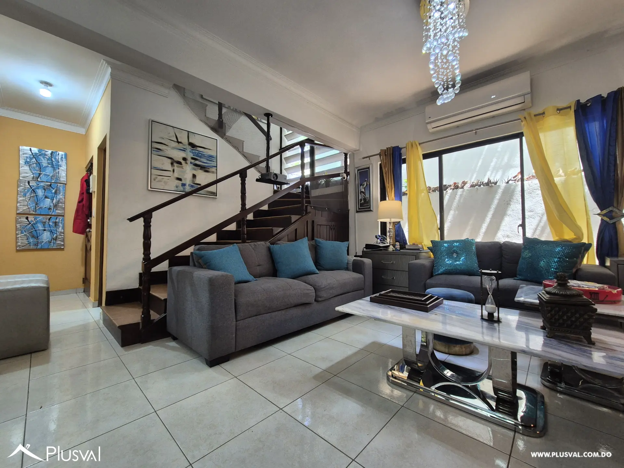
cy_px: 234
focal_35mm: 13
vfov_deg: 89.9
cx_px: 312
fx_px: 234
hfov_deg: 106.2
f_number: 2.2
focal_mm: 2.2
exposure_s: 1/60
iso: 250
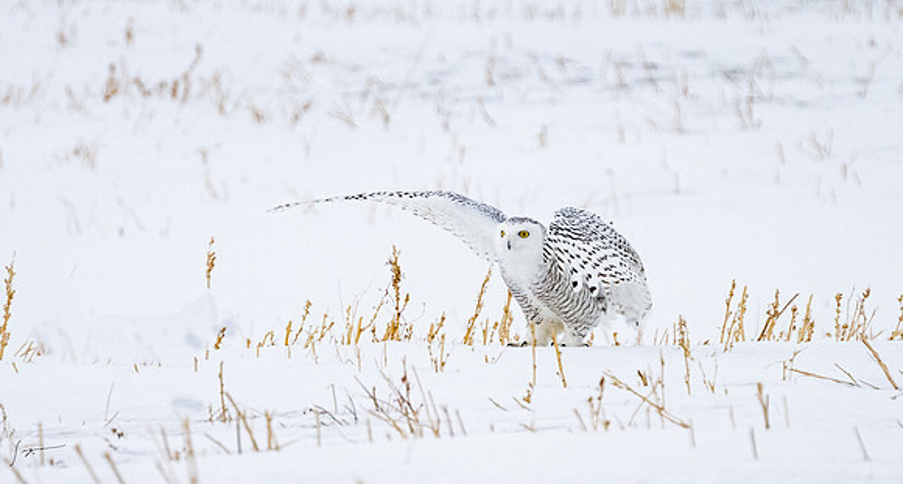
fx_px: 25469
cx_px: 521
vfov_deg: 1.1
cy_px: 477
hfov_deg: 2.0
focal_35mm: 1076
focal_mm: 400
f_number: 5.6
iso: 2500
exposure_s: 1/2000
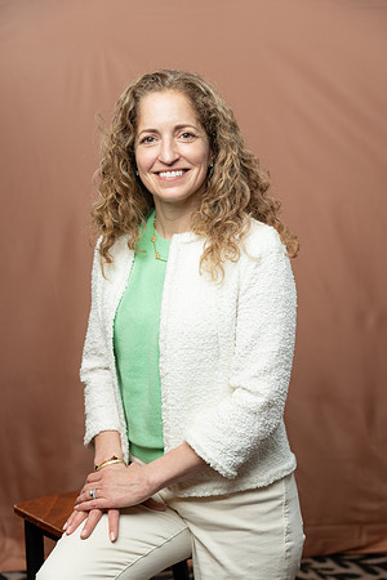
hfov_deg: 20.9
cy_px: 290
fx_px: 1048
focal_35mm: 65
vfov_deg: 31.0
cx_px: 194
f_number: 4
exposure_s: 1/160
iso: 320
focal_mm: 65
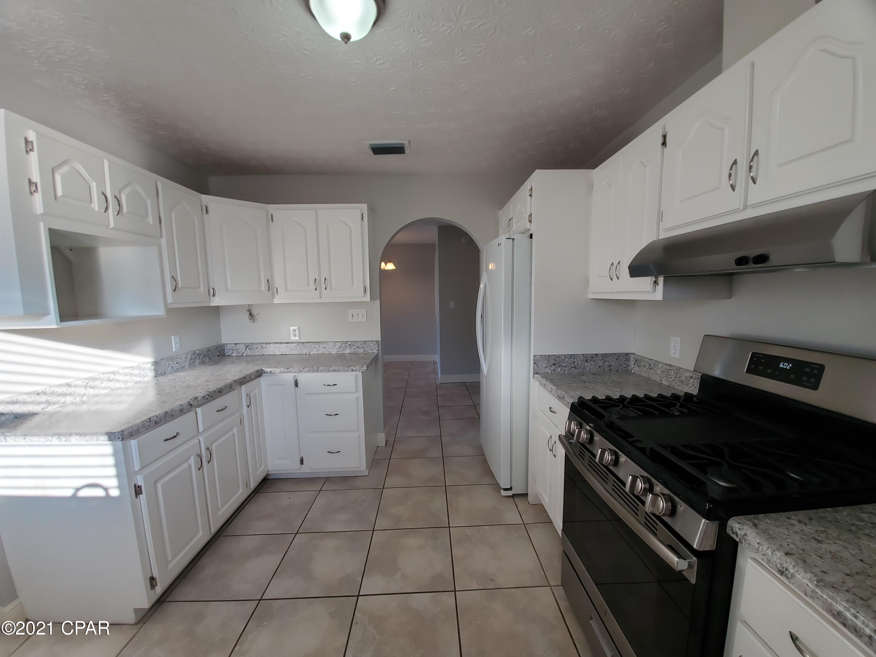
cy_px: 328
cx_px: 438
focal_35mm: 13
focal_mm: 1.8
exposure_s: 1/59
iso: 64
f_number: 2.2
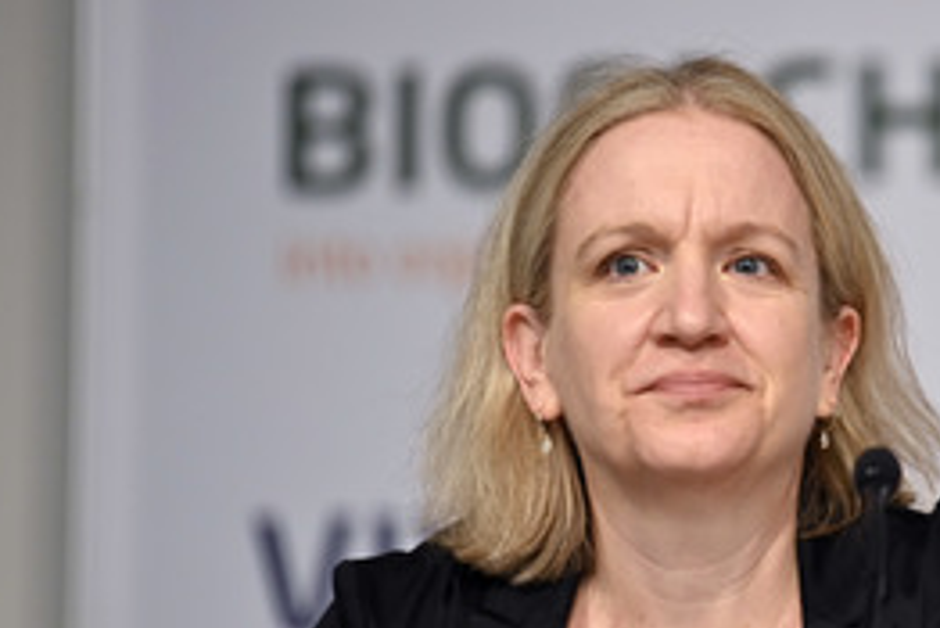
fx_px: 8308
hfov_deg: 6.5
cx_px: 669
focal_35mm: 318
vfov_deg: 4.3
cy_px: 535
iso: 1000
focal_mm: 185
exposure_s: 1/400
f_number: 2.8
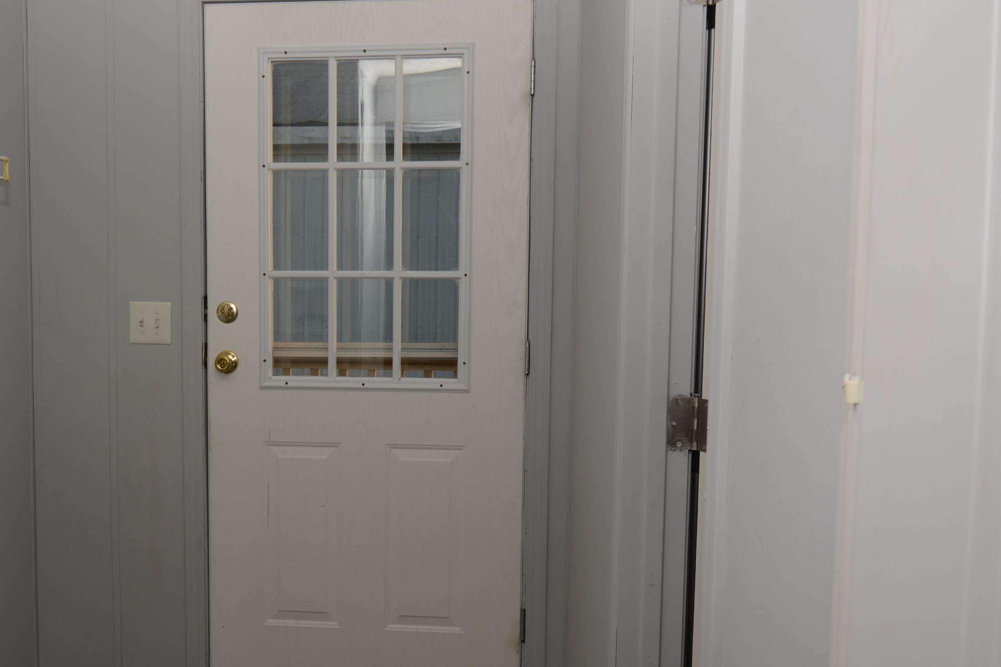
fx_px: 1140
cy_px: 381
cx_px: 334
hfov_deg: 46.7
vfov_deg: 32.6
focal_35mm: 41
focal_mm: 20
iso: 100
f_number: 7.1
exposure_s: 1/60
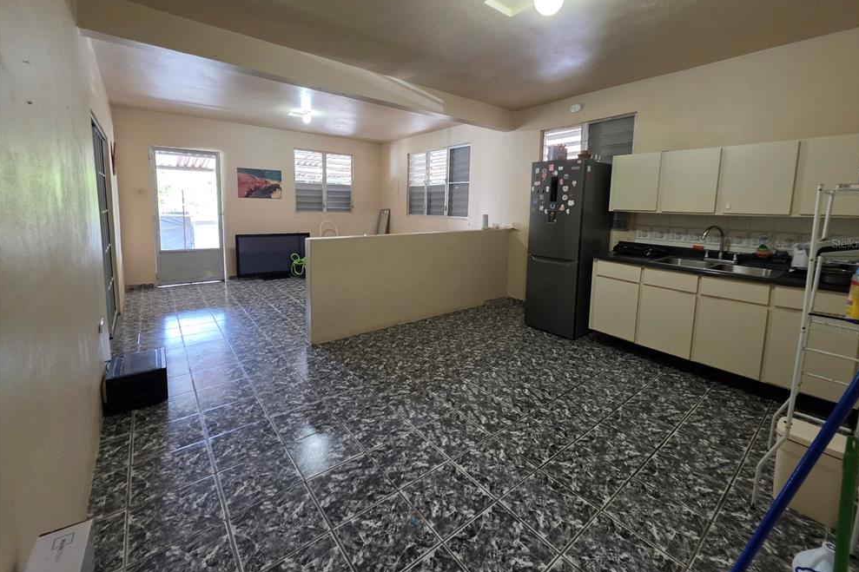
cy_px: 243
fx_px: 334
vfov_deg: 80.6
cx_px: 439
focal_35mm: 14
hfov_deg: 104.2
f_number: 1.9
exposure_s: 1/60
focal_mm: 2.2
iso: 400
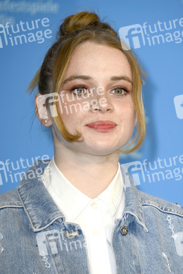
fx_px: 2291
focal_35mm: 300
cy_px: 137
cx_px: 92
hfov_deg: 4.6
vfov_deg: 6.9
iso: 800
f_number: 5.6
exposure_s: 1/200
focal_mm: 300
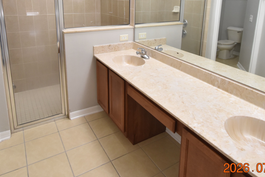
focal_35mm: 26
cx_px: 139
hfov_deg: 69.4
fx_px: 191
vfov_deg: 47.1
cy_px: 38
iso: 800
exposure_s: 1/90
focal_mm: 10
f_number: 3.5
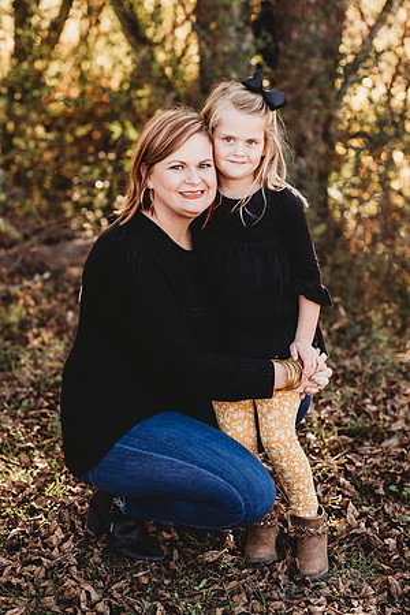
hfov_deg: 16.1
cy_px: 308
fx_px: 1452
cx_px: 205
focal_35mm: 85
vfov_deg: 23.9
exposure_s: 1/250
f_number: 2.8
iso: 160
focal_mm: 85
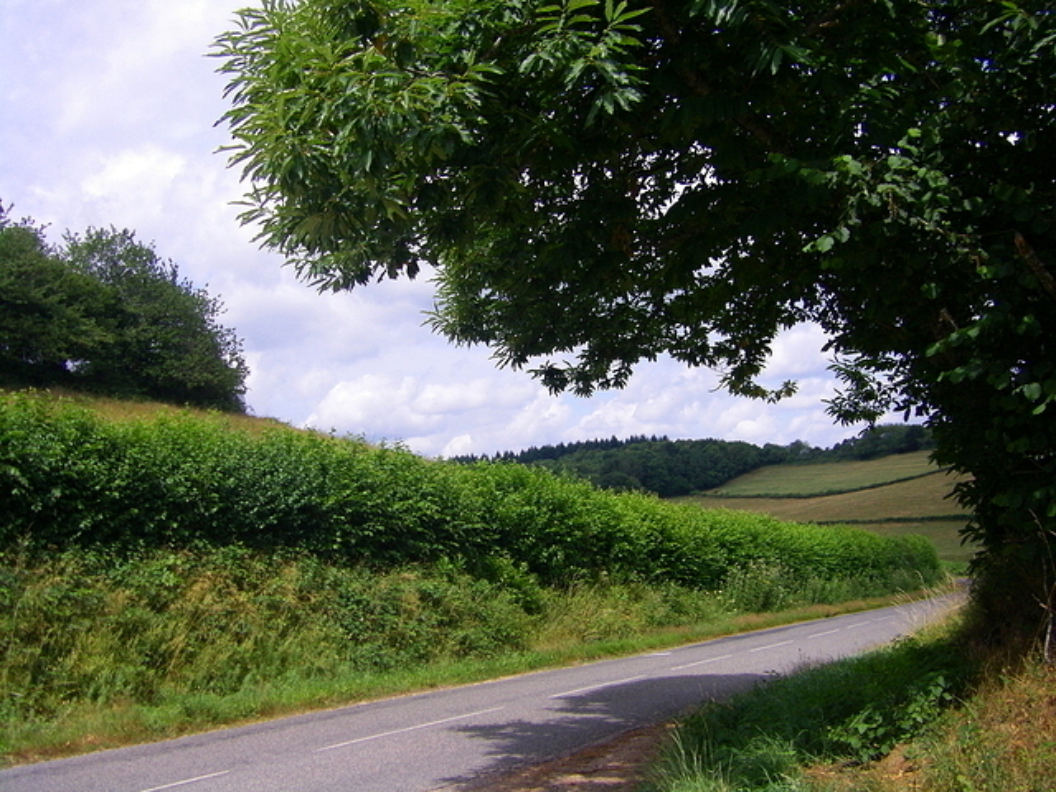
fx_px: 1159
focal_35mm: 38
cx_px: 528
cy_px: 396
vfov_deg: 37.7
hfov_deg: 49.0
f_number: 7
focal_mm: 6.3
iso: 80
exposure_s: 1/200
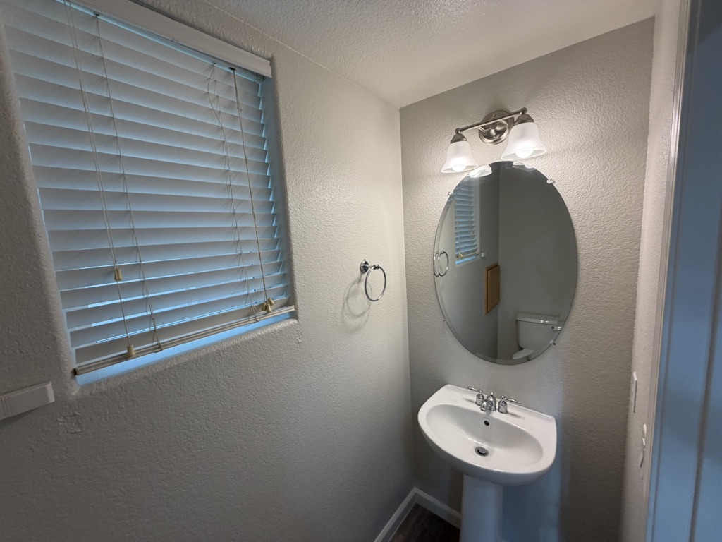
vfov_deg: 85.7
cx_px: 361
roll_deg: +4.0
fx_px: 292
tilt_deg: -8.8
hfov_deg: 102.1
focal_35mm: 14
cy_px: 271
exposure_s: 1/120
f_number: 2.2
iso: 125
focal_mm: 2.22
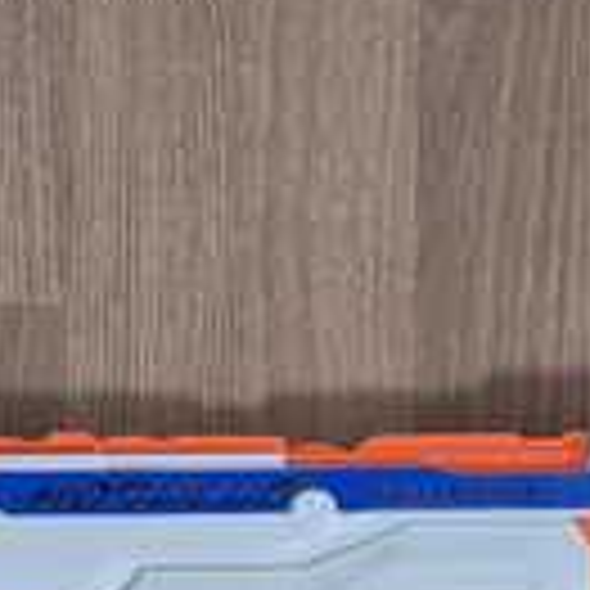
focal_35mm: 93
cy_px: 441
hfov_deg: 18.7
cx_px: 329
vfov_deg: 18.6
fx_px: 1793
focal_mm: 5.4
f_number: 1.8
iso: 800
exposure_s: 1/100
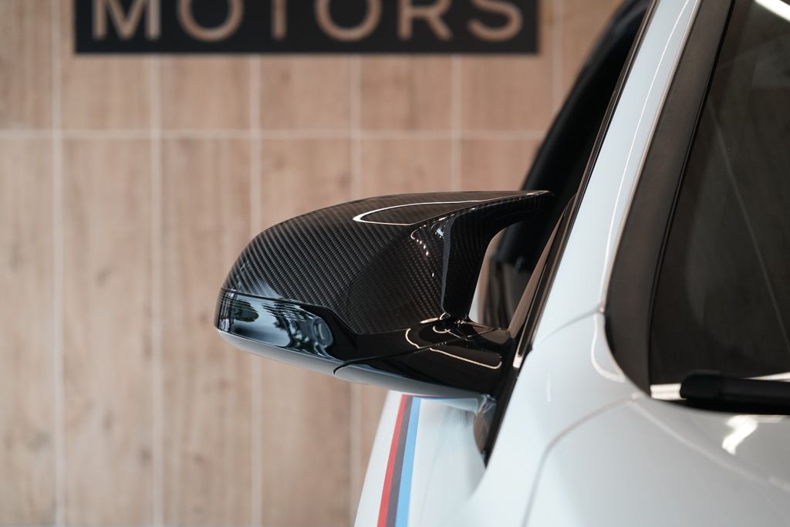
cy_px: 264
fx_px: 1536
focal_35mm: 70
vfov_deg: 19.5
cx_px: 395
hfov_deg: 28.8
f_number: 5.6
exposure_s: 1/160
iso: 2500
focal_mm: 70
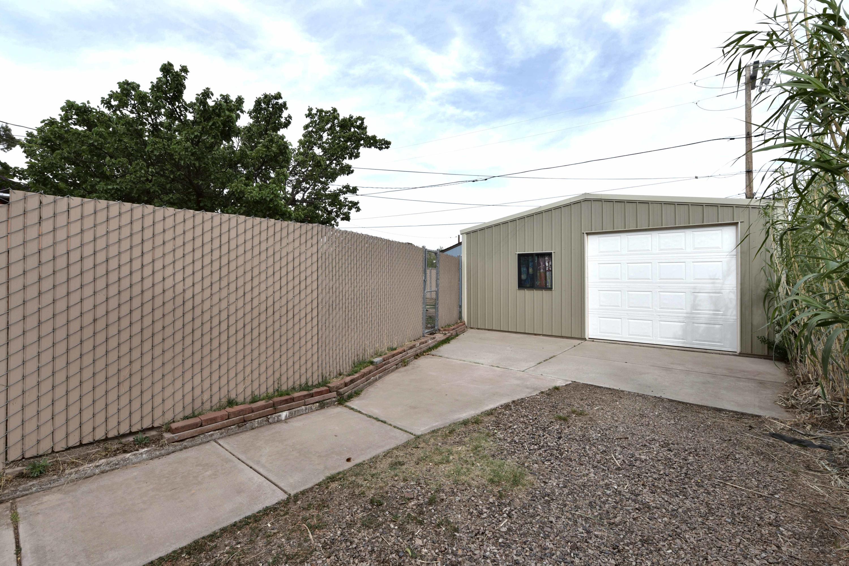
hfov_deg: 104.3
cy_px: 283
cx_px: 424
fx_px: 330
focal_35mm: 14
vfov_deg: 81.2
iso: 200
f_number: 10
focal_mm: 14
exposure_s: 1/400
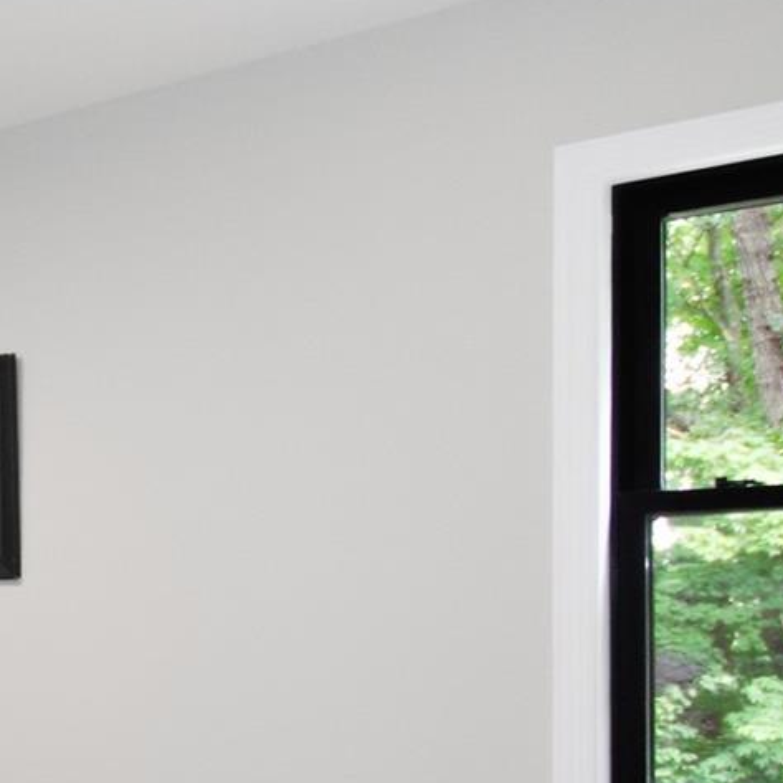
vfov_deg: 30.3
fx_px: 1408
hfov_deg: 24.0
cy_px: 627
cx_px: -410
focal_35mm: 55
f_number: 4
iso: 800
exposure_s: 1/60
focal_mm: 10
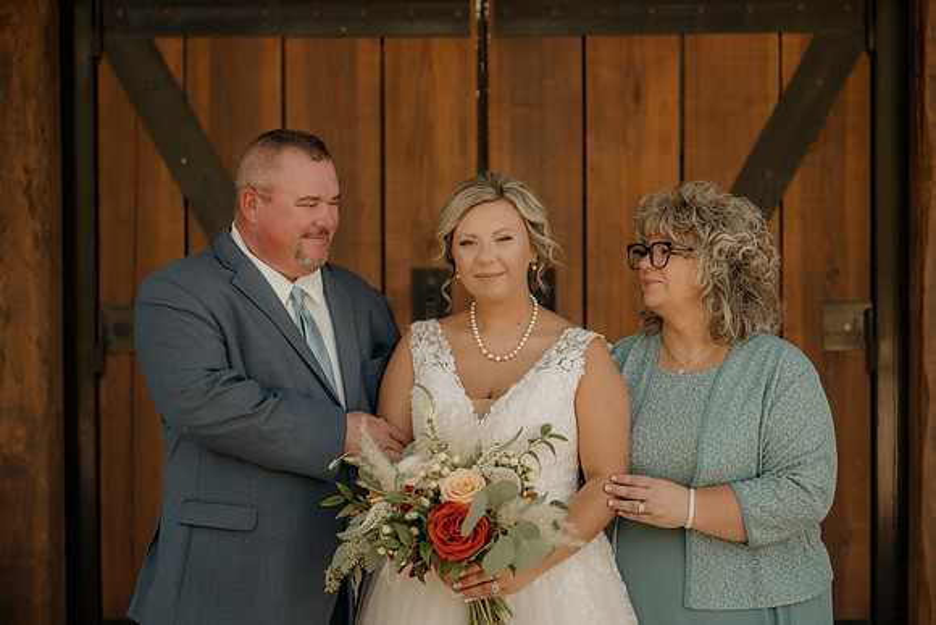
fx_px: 1820
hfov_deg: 28.8
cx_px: 468
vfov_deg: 19.5
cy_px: 312
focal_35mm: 70
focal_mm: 70
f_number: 2.8
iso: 250
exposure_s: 1/500
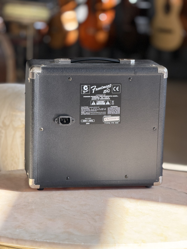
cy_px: 124
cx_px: 94
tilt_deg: -13.4
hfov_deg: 14.8
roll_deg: -2.1
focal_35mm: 100
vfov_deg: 19.6
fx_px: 720
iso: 160
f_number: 2.8
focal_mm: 16.89
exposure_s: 1/121
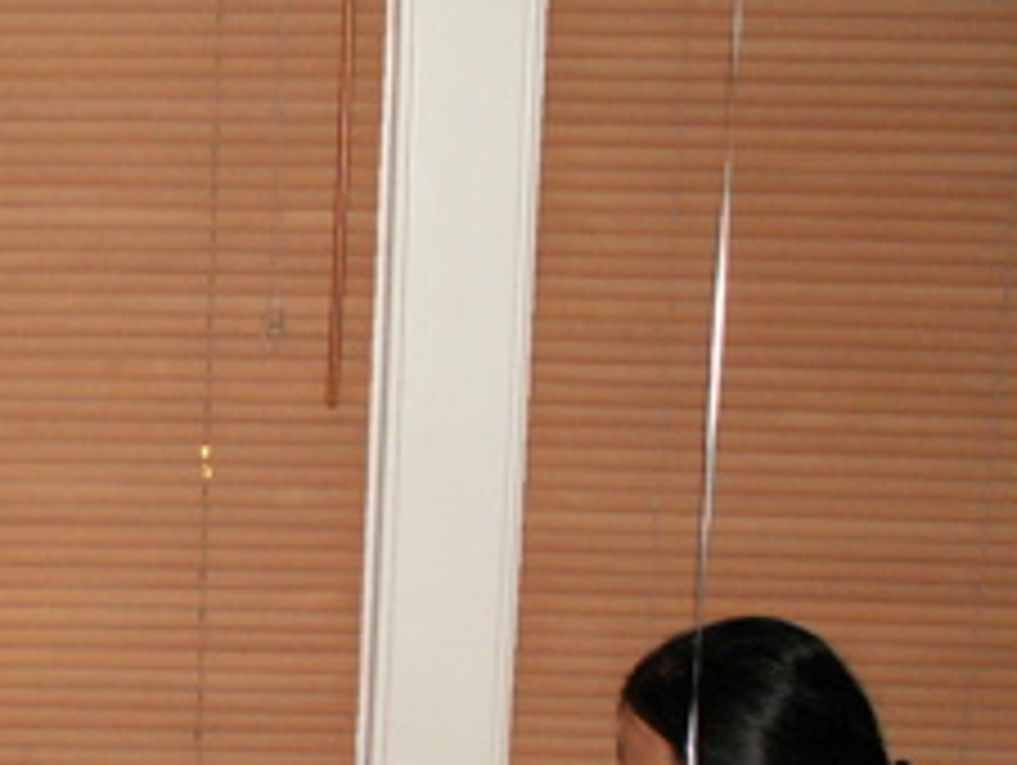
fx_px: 2912
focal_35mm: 99
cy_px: 986
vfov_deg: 14.4
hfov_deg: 18.6
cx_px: -248
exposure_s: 1/40
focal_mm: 5.86
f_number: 2.8
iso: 160
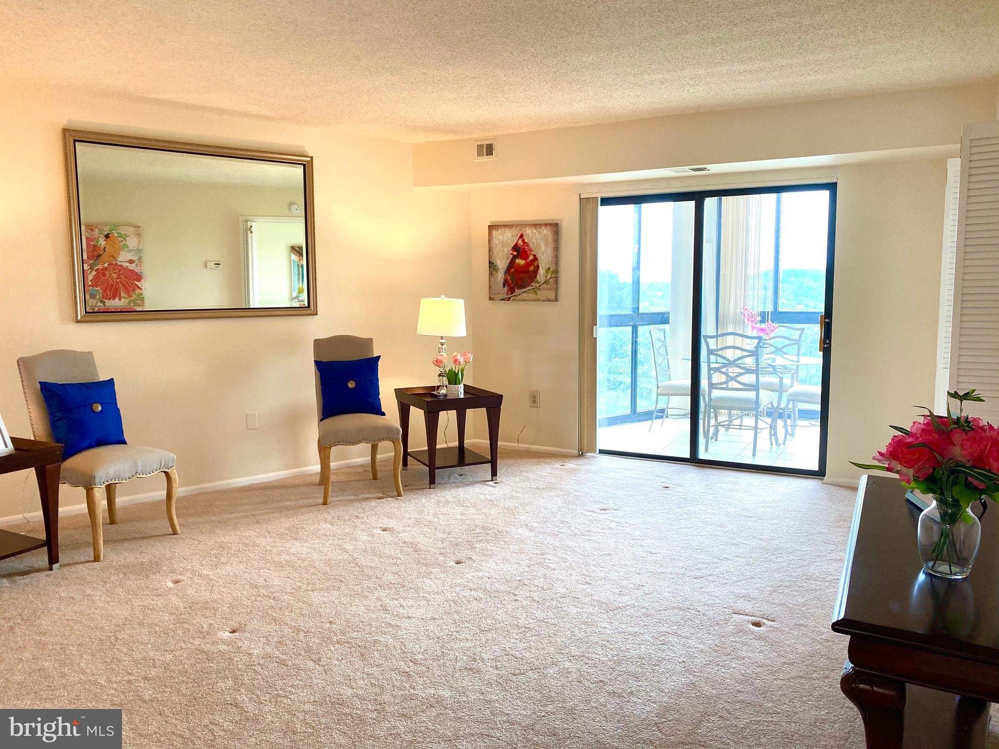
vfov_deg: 53.1
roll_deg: +0.4
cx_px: 500
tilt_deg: -4.5
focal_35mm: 26
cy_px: 374
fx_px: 750
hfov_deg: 67.3
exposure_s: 1/120
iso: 80
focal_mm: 4.25
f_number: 1.8
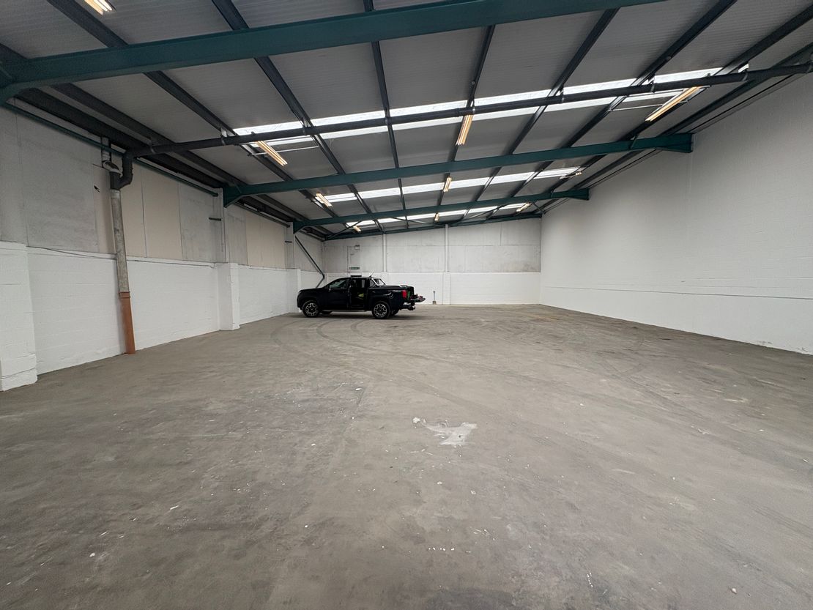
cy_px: 305
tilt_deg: -3.4
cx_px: 406
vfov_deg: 85.7
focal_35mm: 14
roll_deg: +0.7
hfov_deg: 102.1
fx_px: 329
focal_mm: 2.22
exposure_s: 1/99
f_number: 2.2
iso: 64
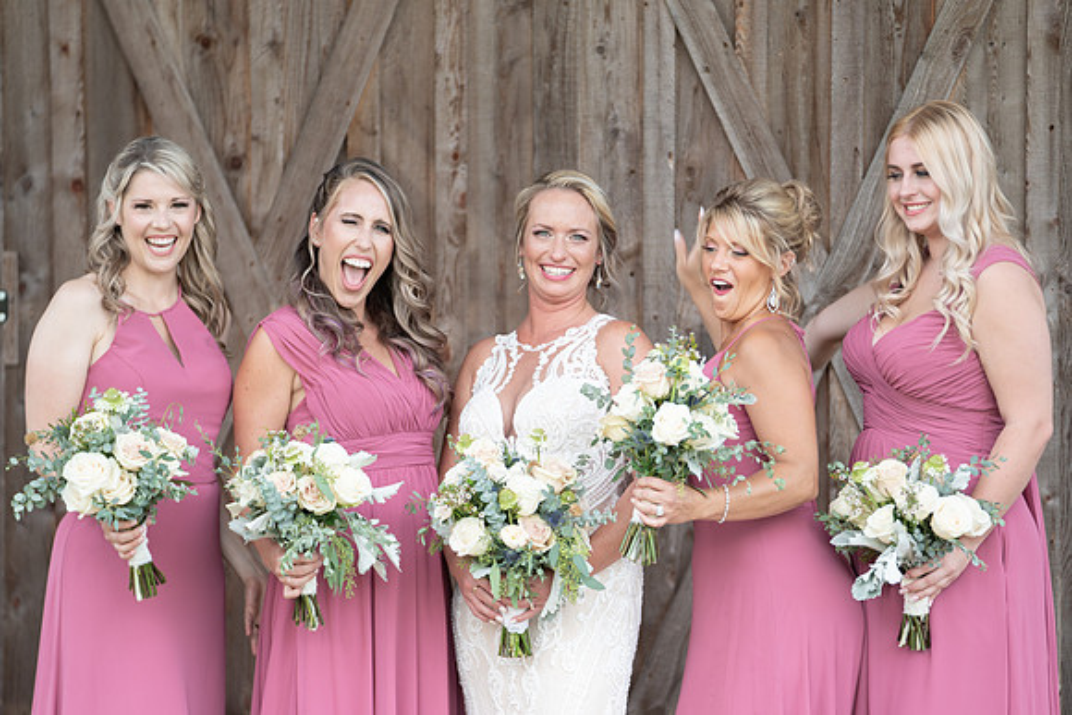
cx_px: 583
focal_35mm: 202
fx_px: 6024
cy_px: 399
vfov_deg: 6.8
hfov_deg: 10.2
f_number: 2.8
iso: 125
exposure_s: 1/250
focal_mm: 174
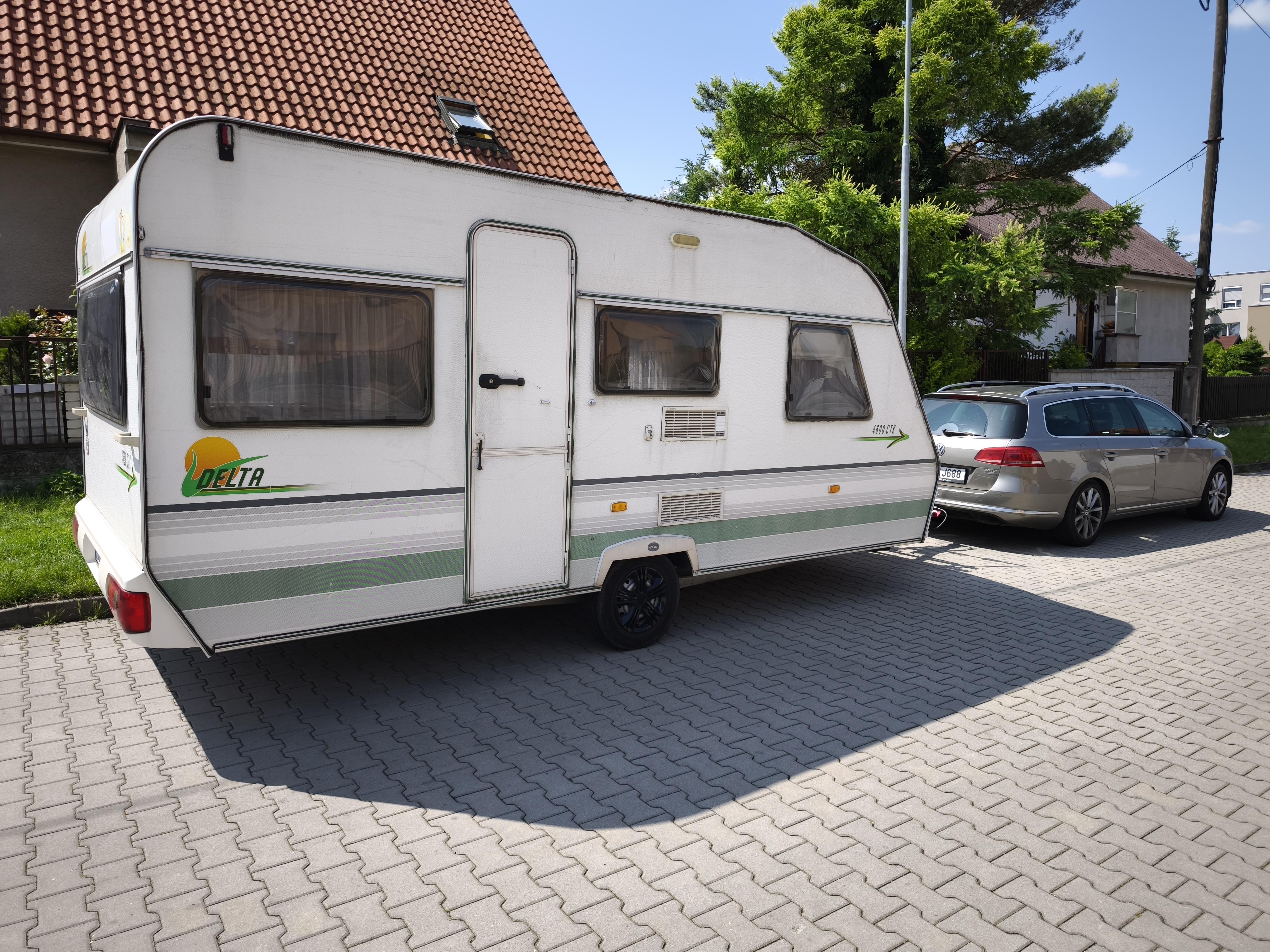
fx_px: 844
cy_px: 476
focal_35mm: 23
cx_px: 635
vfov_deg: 58.9
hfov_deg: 73.9
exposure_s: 1/986
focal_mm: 6.57
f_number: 1.6
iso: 50
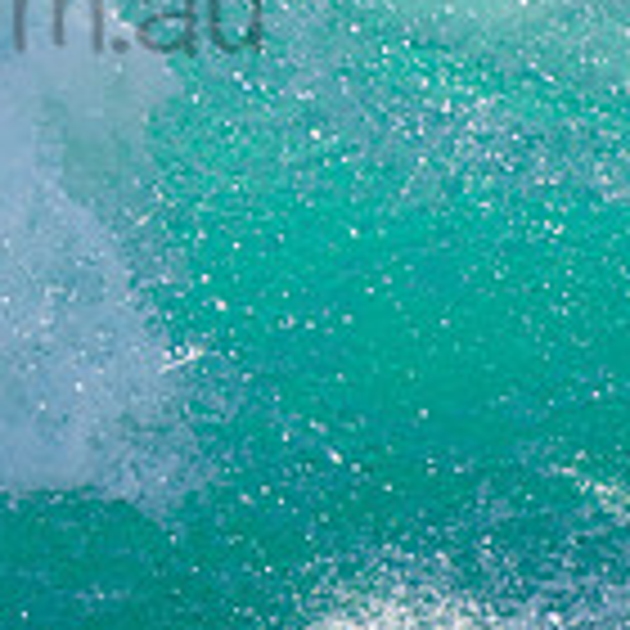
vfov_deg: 0.8
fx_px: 43446
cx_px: -212
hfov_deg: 0.8
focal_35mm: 2110
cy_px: -52
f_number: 5.6
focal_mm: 400
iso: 280
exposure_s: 1/2000
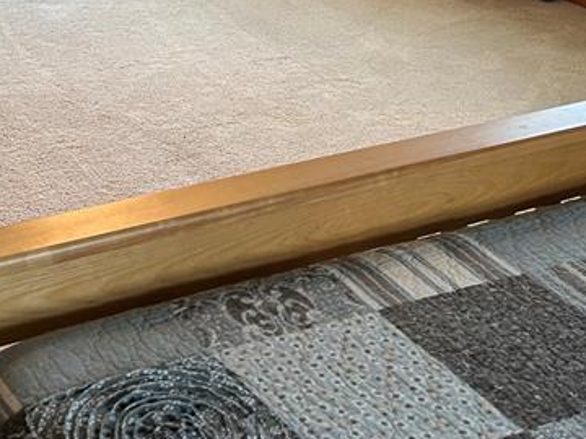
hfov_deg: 26.0
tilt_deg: -13.3
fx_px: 1253
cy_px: -109
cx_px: 142
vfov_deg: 18.7
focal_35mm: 74
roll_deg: -1.8
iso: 100
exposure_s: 1/60
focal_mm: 5.7
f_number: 1.5
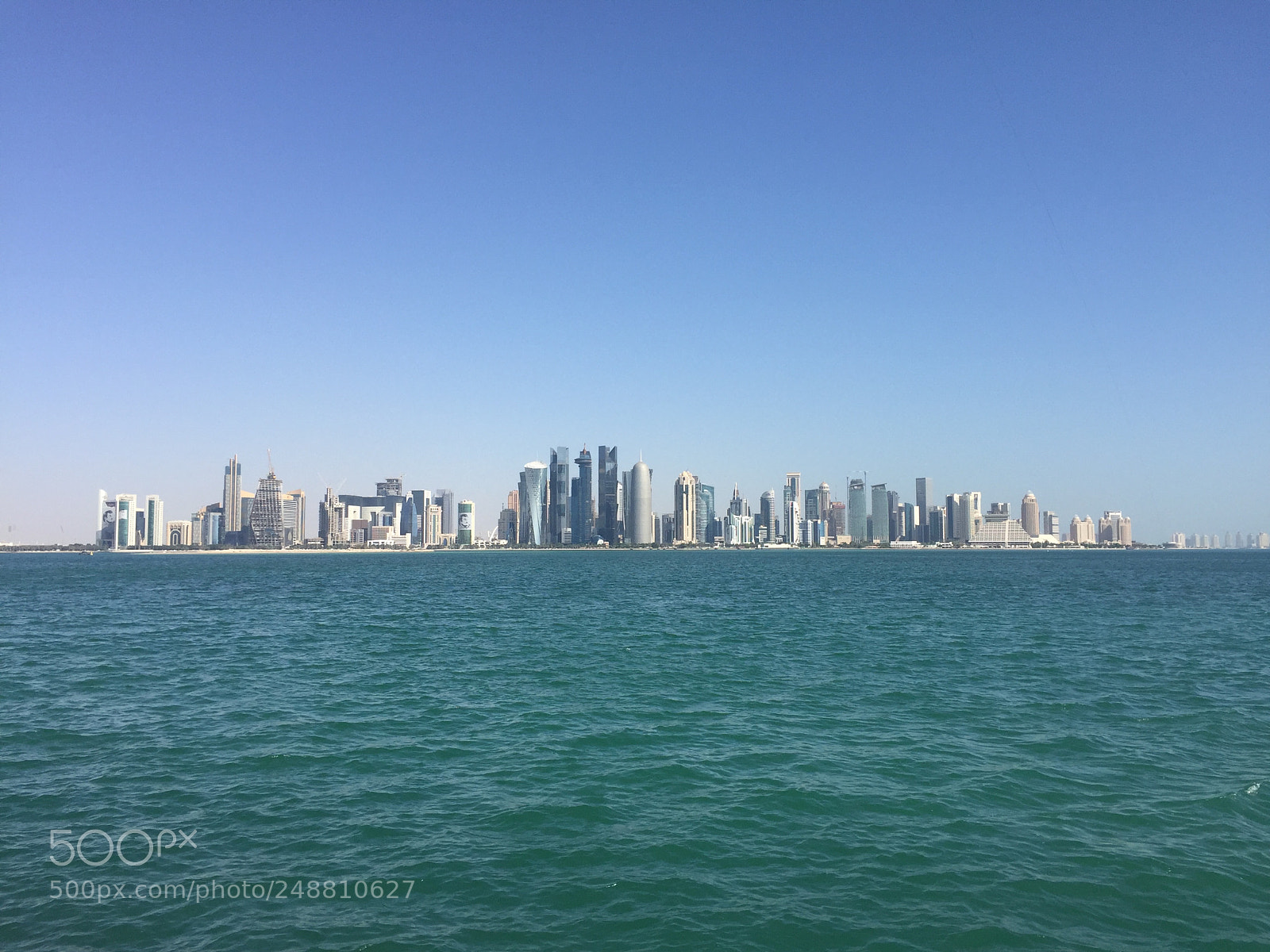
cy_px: 476
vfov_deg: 48.2
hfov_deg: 61.7
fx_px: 1064
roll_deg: -0.9
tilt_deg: +3.3
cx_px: 635
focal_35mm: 29
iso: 32
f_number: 2.2
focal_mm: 4.15
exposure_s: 1/2825
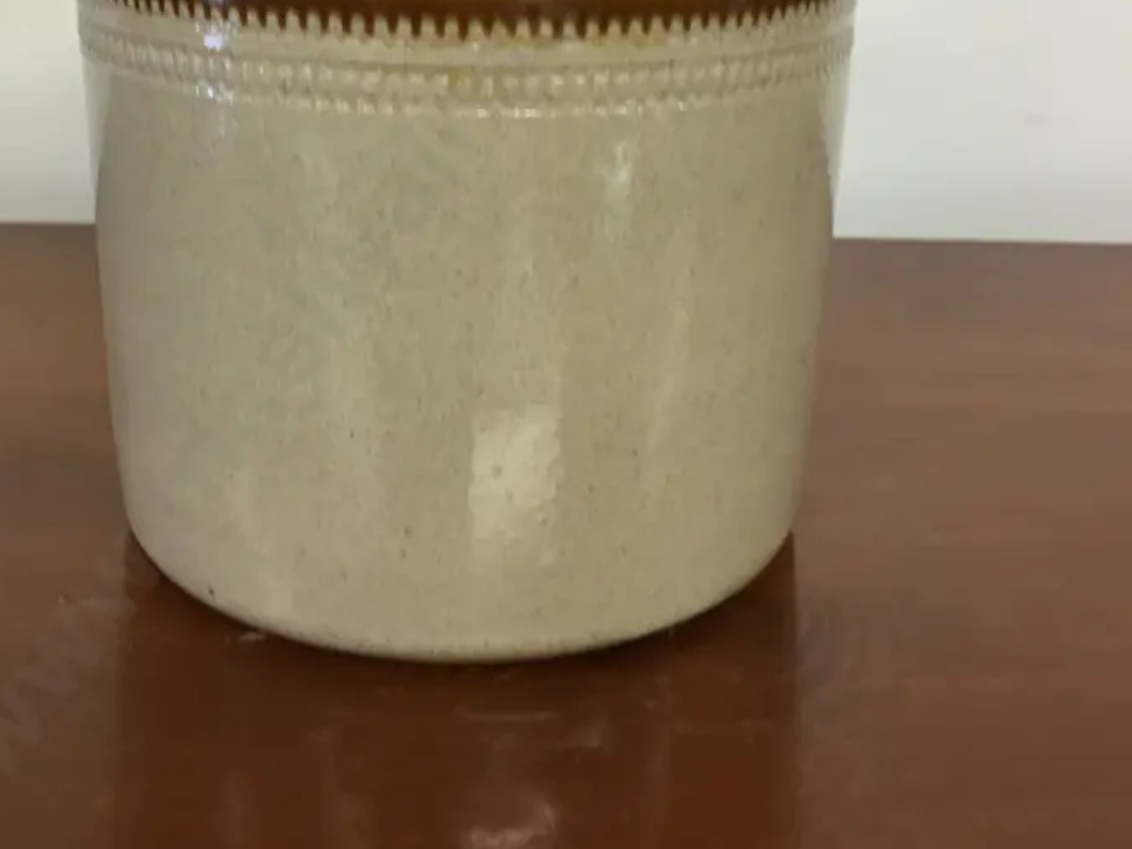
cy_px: 86
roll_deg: -1.2
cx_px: 490
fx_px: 1439
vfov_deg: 31.3
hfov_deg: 42.9
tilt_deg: -9.7
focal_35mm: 44
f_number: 2.2
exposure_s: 1/17
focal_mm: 4.15
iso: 40
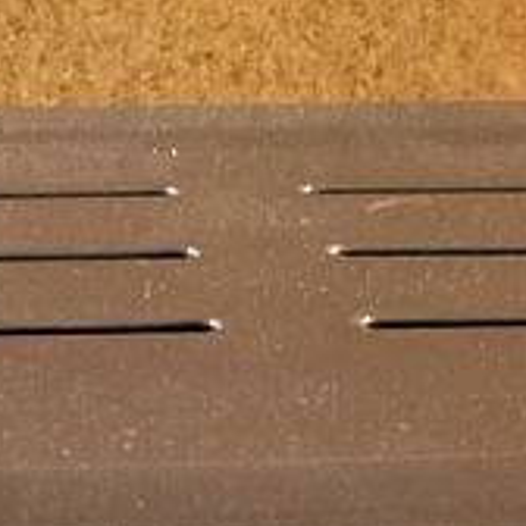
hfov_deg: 11.3
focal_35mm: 153
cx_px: 16
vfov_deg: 10.3
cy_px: 1143
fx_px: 2630
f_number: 1.8
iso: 400
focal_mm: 3
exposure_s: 1/30
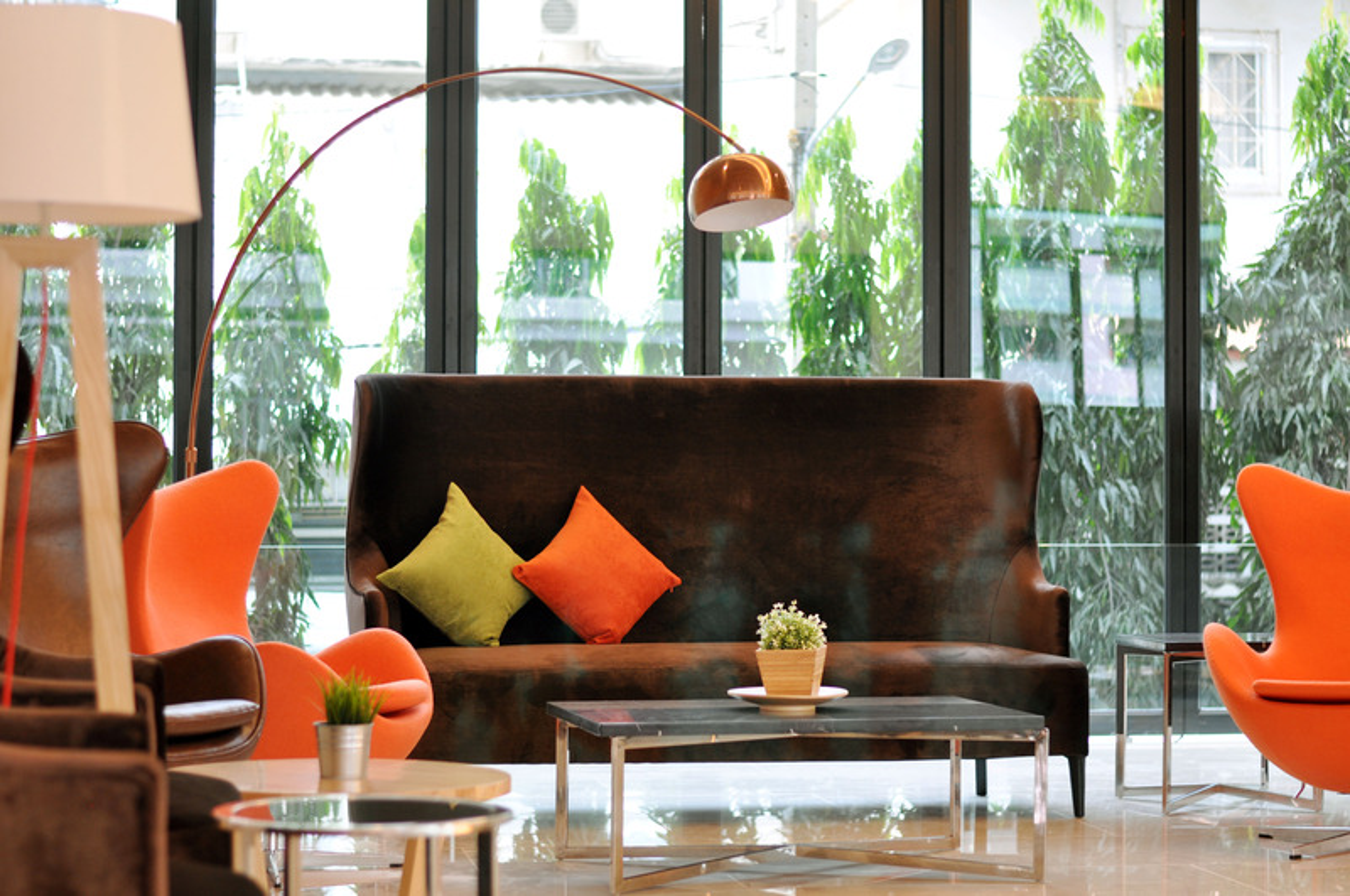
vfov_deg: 18.1
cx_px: 675
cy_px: 448
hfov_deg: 27.0
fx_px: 2808
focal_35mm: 75
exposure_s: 1/80
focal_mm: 50
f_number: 2.2
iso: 250
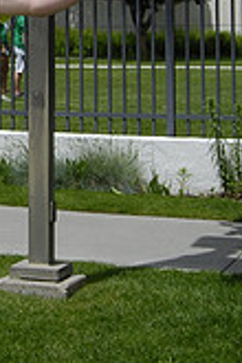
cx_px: -84
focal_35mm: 116
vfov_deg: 17.1
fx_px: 1170
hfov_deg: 11.5
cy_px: -35
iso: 400
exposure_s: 1/800
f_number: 10
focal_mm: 22
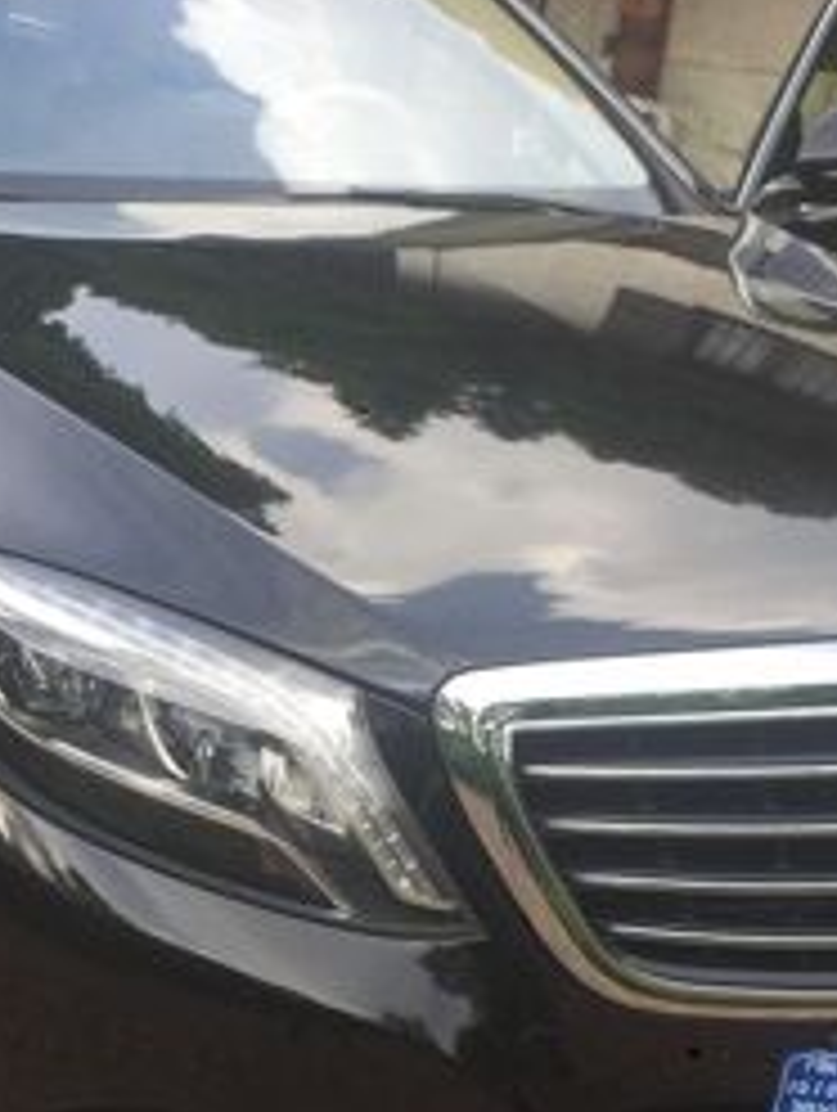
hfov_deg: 19.6
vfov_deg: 25.9
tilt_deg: -15.3
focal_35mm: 75
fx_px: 2412
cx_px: 261
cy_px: 689
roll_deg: -6.4
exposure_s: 1/350
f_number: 2.2
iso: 32
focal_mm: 4.15
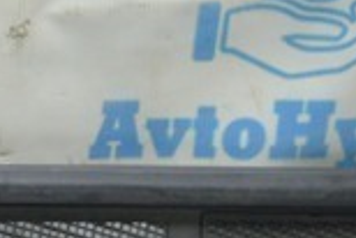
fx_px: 1772
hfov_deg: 9.9
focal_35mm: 179
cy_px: 304
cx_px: -527
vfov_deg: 7.6
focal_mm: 18
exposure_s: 1/40
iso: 400
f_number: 3.5
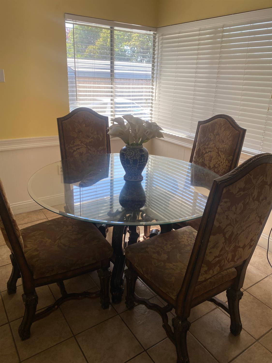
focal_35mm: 26
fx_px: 272
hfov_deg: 53.1
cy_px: 182
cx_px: 136
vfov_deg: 67.3
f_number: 1.8
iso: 32
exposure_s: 1/157
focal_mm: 4.25
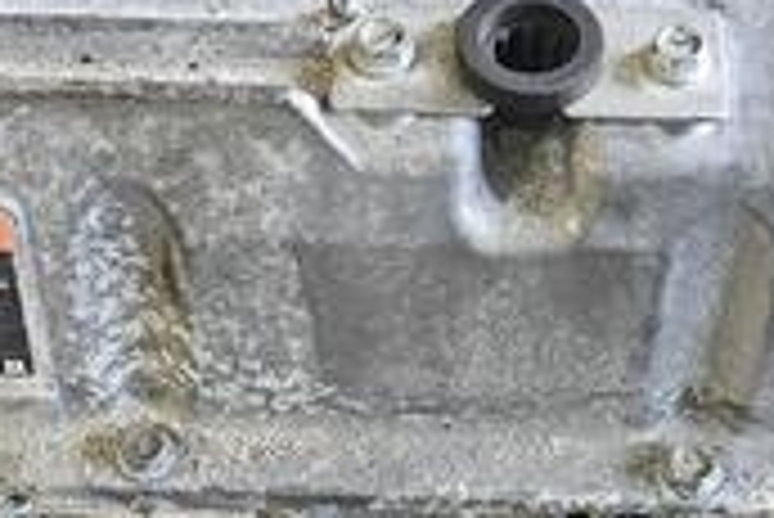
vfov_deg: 15.4
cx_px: 338
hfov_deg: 22.8
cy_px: 243
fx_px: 1915
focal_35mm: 89
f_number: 1.8
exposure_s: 1/100
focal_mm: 5.4
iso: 1000
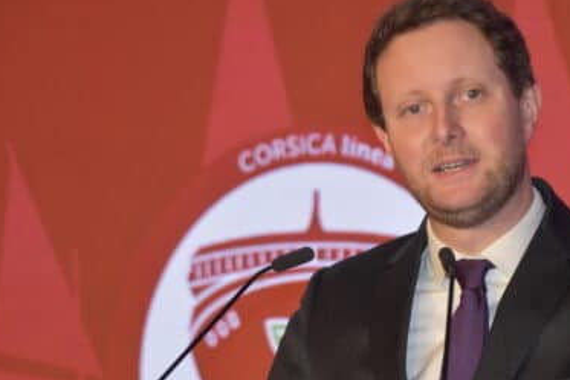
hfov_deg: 6.8
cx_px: 365
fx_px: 4780
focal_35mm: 302
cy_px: 249
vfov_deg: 4.6
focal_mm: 125
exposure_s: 1/125
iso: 900
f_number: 6
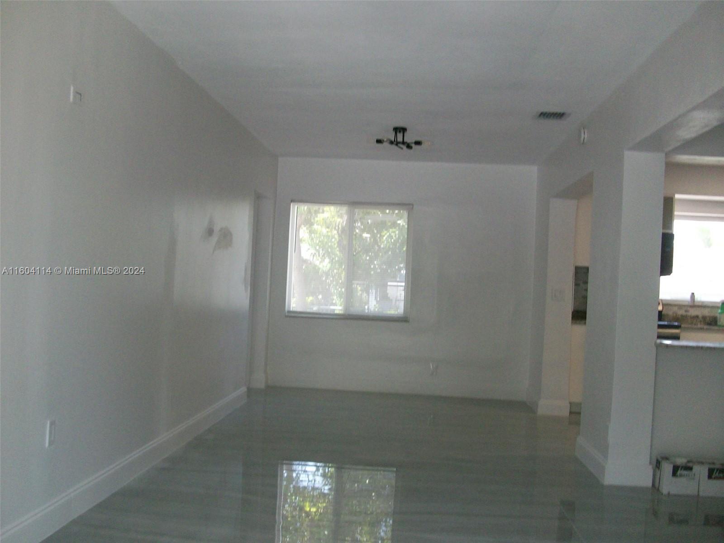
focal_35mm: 34
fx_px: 711
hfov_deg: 54.0
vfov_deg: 41.8
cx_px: 362
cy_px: 272
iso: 160
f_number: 2.8
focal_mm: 5.7
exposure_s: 1/60
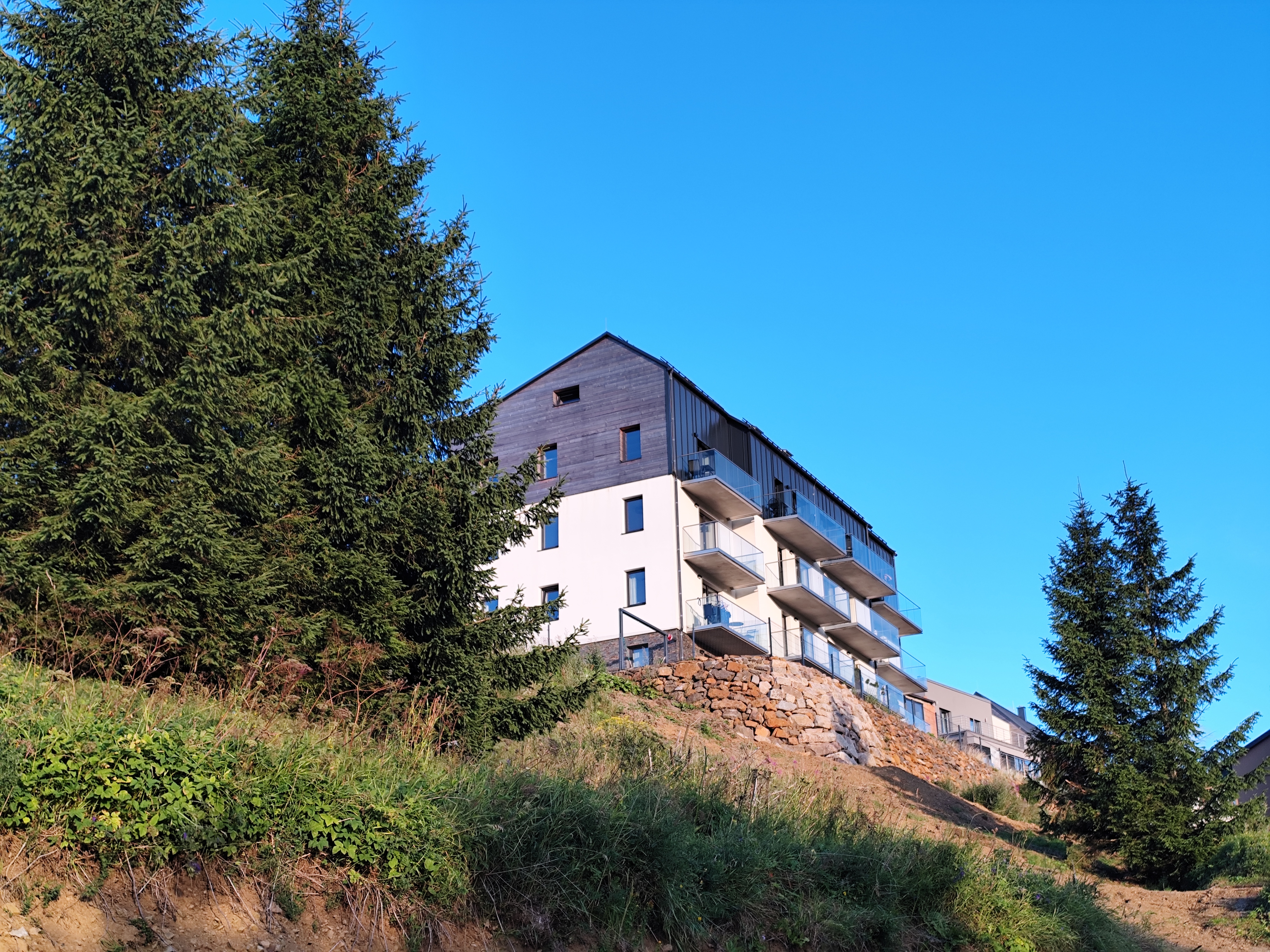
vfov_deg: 31.5
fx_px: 1688
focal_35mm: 46
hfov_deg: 41.2
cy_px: 476
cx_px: 635
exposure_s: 1/218
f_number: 1.65
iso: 50
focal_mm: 6.14
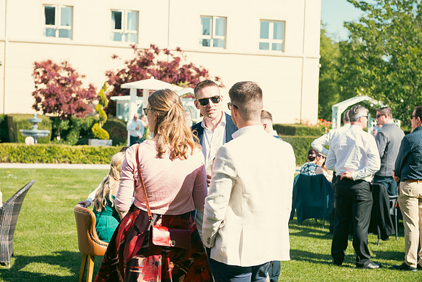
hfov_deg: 28.8
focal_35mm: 70
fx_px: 821
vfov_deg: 19.5
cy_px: 141
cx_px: 211
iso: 200
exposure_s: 1/640
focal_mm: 70
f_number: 5
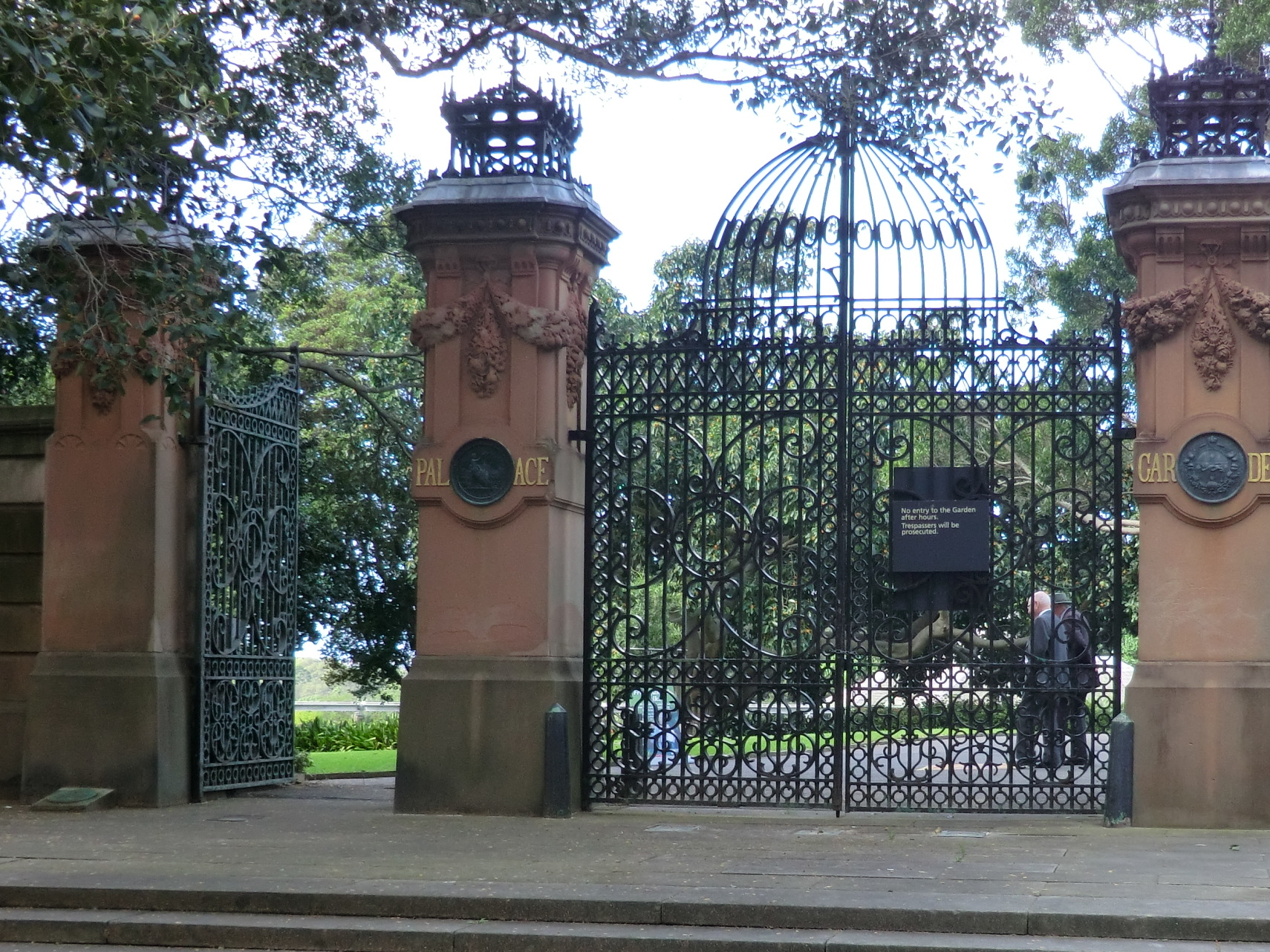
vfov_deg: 25.9
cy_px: 682
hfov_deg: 34.0
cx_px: 873
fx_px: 2054
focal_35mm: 56
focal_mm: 6.1
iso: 80
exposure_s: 1/100
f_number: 3.6
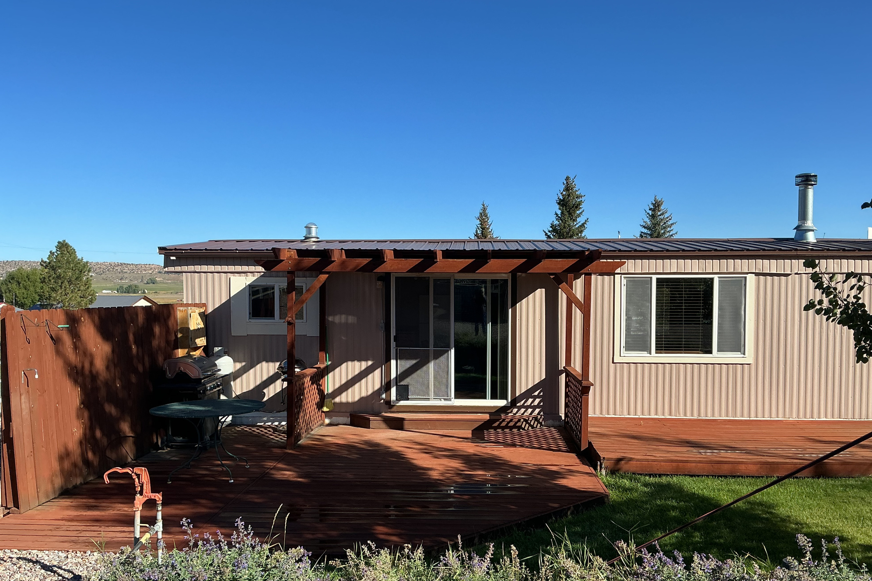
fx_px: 751
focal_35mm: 31
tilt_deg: -3.5
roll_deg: -0.3
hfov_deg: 60.3
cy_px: 331
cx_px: 446
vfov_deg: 42.2
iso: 25
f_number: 1.8
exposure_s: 1/1577
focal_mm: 3
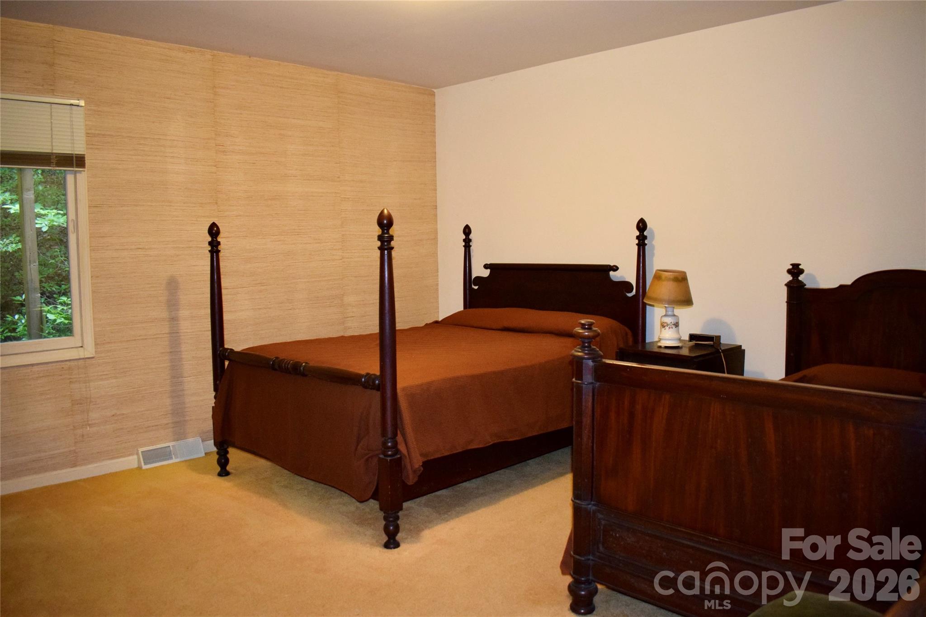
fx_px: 694
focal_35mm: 27
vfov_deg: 47.9
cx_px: 463
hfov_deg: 67.4
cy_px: 308
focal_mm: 18
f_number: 3.5
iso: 2500
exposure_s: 1/60
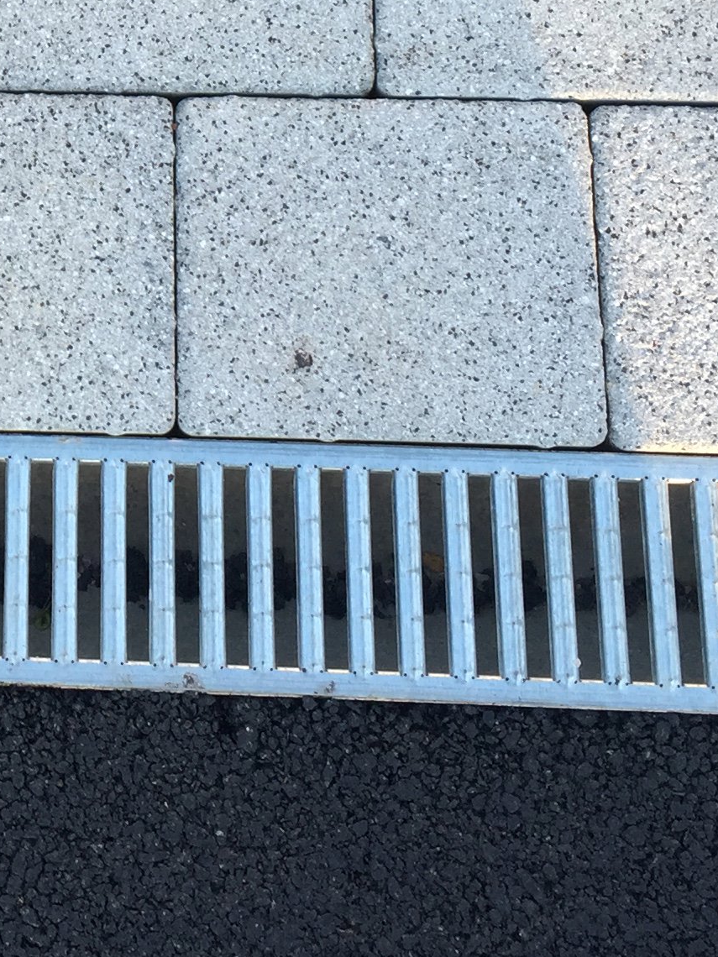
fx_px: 2295
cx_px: -117
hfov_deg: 17.1
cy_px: 1
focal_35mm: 83
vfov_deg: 22.6
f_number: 2.2
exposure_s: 1/100
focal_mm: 4.15
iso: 32
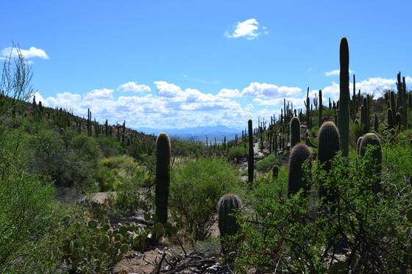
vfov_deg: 39.9
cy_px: 137
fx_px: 378
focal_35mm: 33
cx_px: 206
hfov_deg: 57.2
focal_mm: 22
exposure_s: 1/500
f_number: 11
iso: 360
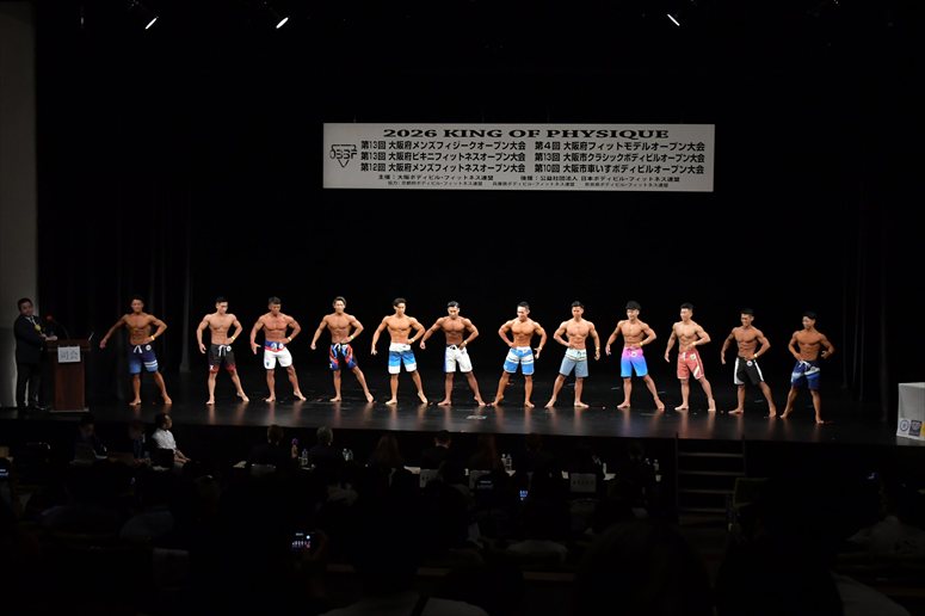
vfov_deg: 23.8
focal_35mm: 57
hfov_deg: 35.1
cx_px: 462
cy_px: 308
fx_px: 1464
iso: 3200
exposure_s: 1/400
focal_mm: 38
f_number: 5.6
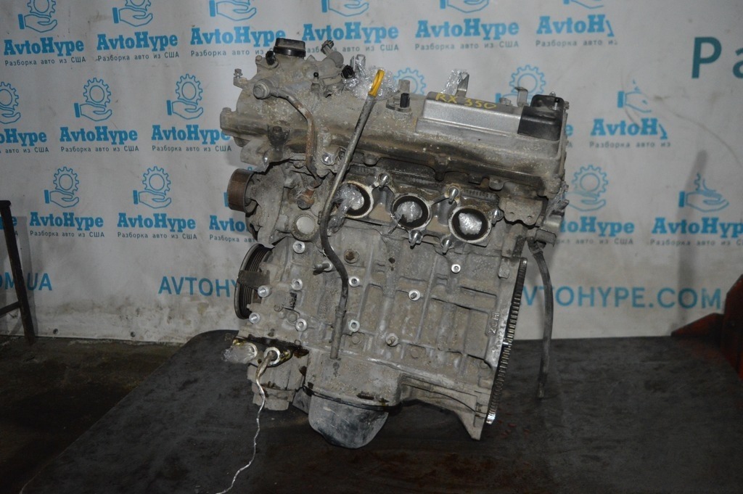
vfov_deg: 36.8
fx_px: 742
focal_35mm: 36
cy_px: 247
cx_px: 372
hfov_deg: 53.2
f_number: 4
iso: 2800
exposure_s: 1/60
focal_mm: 24
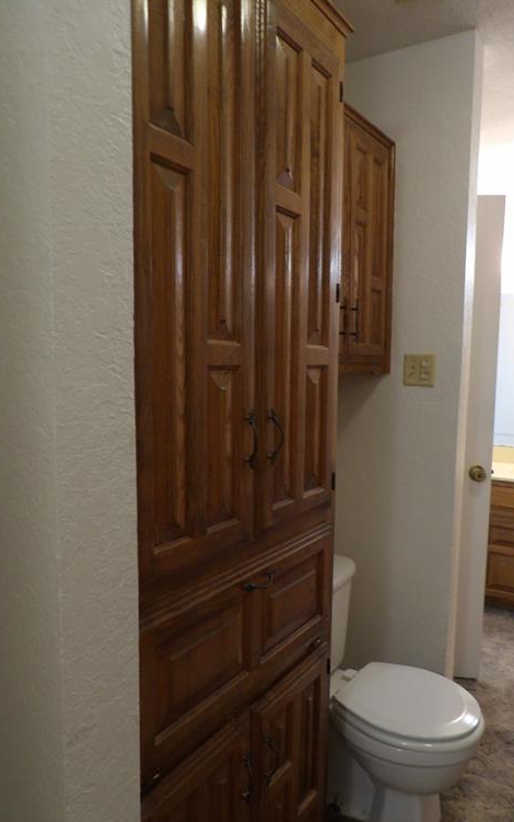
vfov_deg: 70.4
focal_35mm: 26
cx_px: 284
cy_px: 417
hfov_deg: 47.6
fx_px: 582
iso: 281
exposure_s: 1/17
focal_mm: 4.3
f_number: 3.2
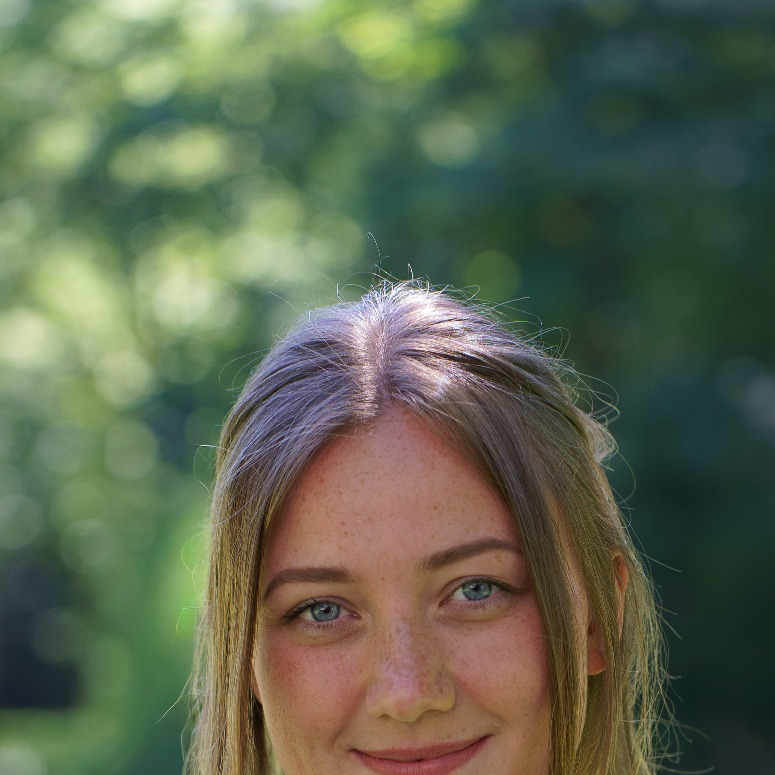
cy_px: 926
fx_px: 3926
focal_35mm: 155
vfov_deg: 11.1
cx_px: 487
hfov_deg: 11.3
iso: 80
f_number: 2.8
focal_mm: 75
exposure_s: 1/100
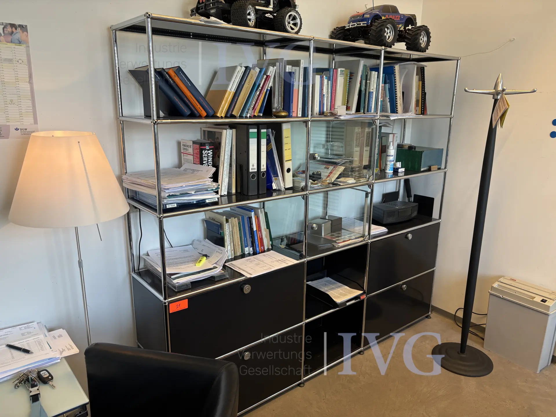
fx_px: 418
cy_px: 208
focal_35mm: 26
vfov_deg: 53.1
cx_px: 278
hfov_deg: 67.3
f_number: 1.6
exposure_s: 1/100
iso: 100
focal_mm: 5.96
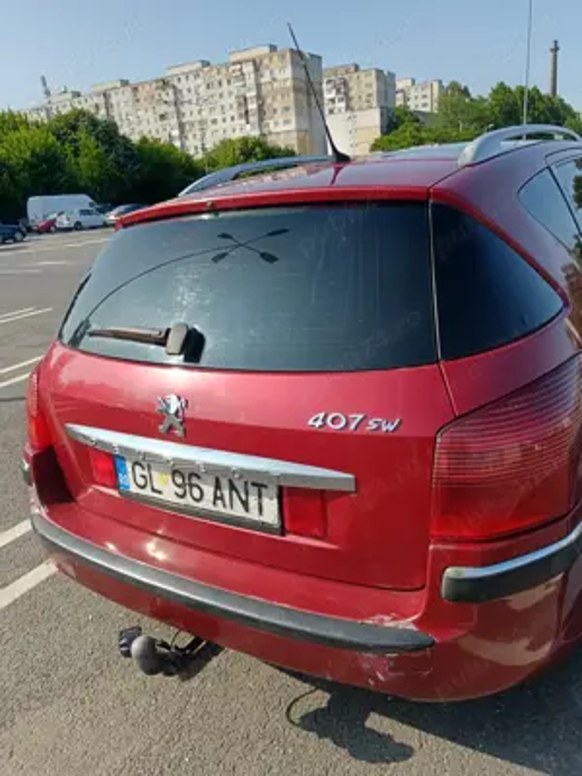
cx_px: 291
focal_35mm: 27
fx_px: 605
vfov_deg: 65.3
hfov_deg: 51.4
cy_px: 388
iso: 100
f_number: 1.9
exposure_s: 1/555
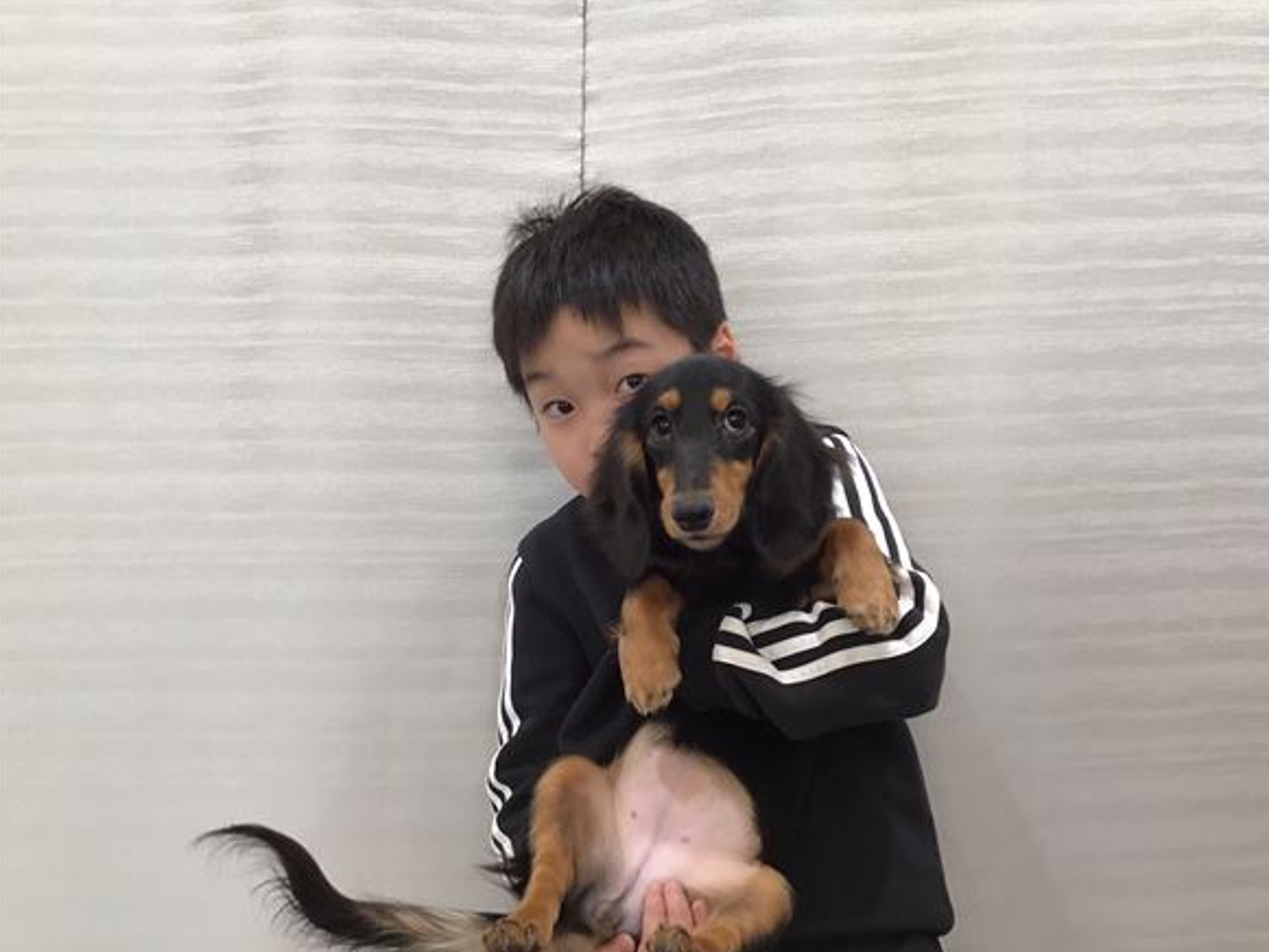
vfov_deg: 44.2
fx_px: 1173
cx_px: 647
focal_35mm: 32
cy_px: 480
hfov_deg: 56.8
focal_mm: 3.3
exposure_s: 1/40
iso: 25
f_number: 2.4
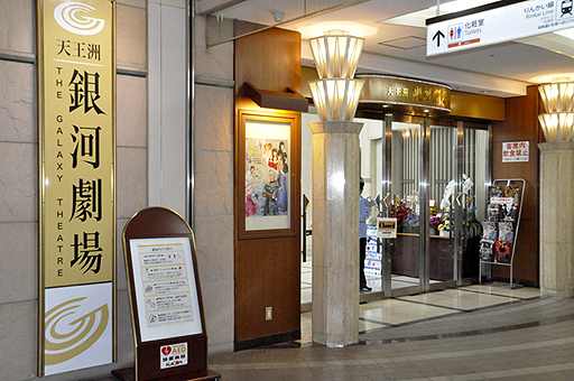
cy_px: 190
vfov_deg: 35.4
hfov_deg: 51.3
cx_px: 287
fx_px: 597
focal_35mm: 38
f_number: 8
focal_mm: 25
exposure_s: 1/200
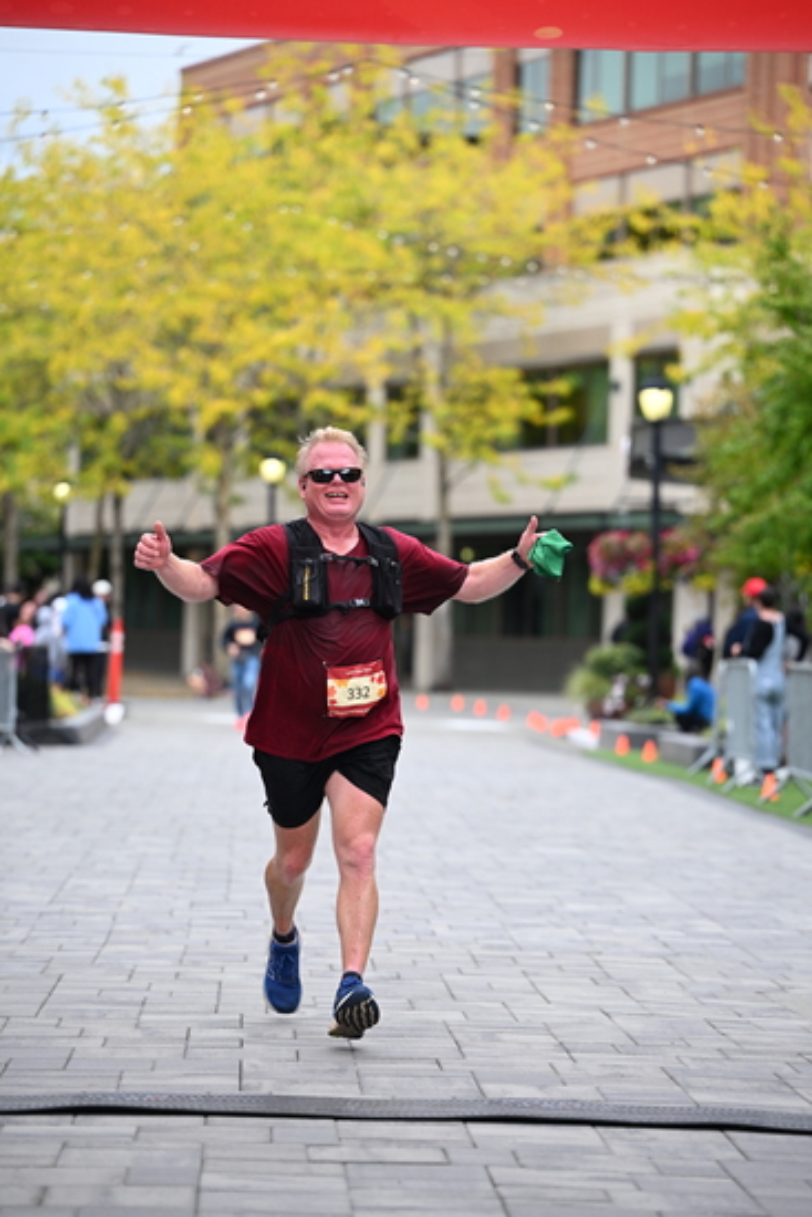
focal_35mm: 120
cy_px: 608
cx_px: 406
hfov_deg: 11.4
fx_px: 4057
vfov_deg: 17.1
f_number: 2.8
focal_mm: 120
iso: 640
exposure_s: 1/2000
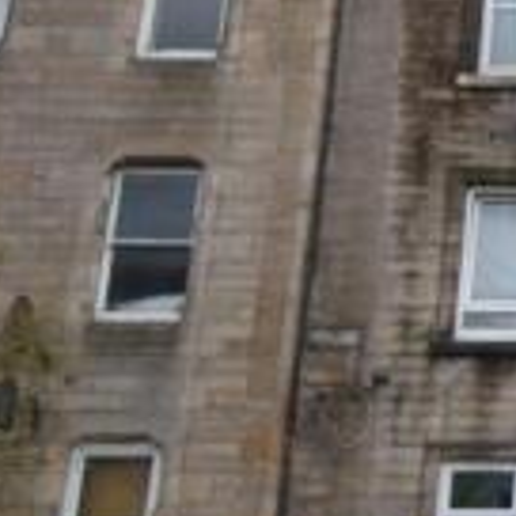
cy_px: 138
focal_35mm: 89
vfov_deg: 19.4
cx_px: 876
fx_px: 1501
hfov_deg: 16.8
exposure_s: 1/640
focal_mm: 20
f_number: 4
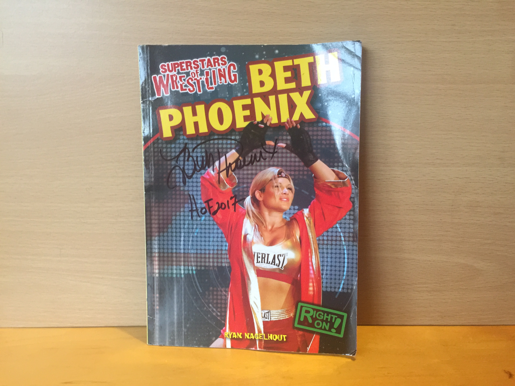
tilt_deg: -12.4
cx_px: 258
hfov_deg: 61.7
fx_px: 431
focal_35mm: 29
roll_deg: -1.4
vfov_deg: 48.2
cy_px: 193
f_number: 2.2
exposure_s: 1/8
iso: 160
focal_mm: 4.15
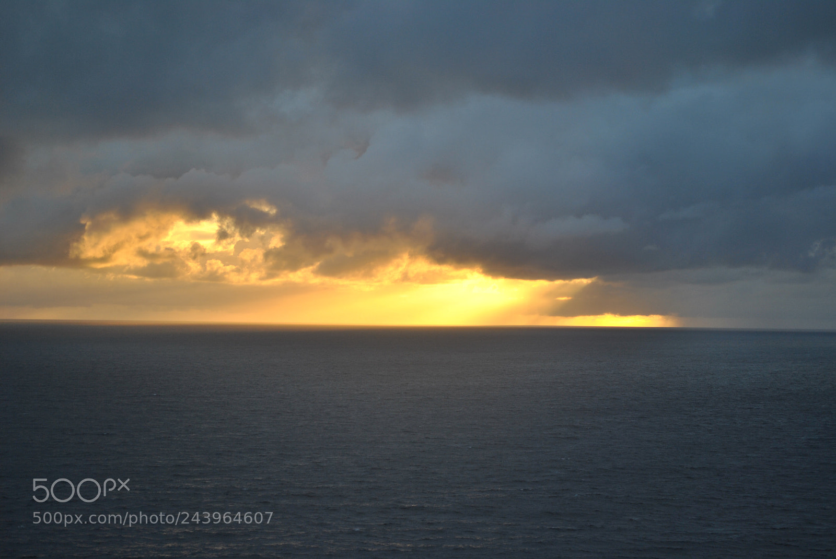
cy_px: 280
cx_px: 418
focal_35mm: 82
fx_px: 1918
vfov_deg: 16.6
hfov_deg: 24.6
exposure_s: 1/80
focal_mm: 55
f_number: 5.6
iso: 100
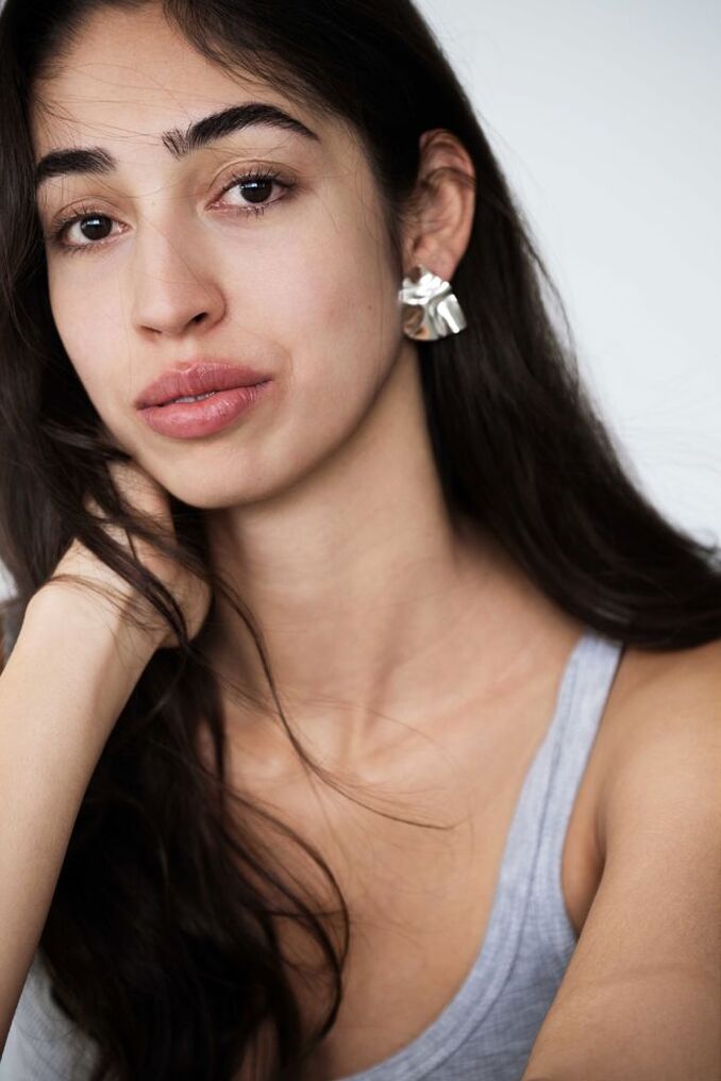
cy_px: 540
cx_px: 360
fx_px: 2912
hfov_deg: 14.1
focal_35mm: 97
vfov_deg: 21.0
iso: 250
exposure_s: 1/125
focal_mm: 97
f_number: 4
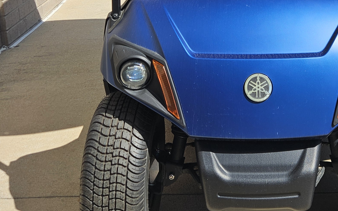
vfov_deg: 20.0
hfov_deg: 32.3
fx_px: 571
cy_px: -25
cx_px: 256
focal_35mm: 62
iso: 25
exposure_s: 1/2043
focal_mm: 5.4
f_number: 1.8
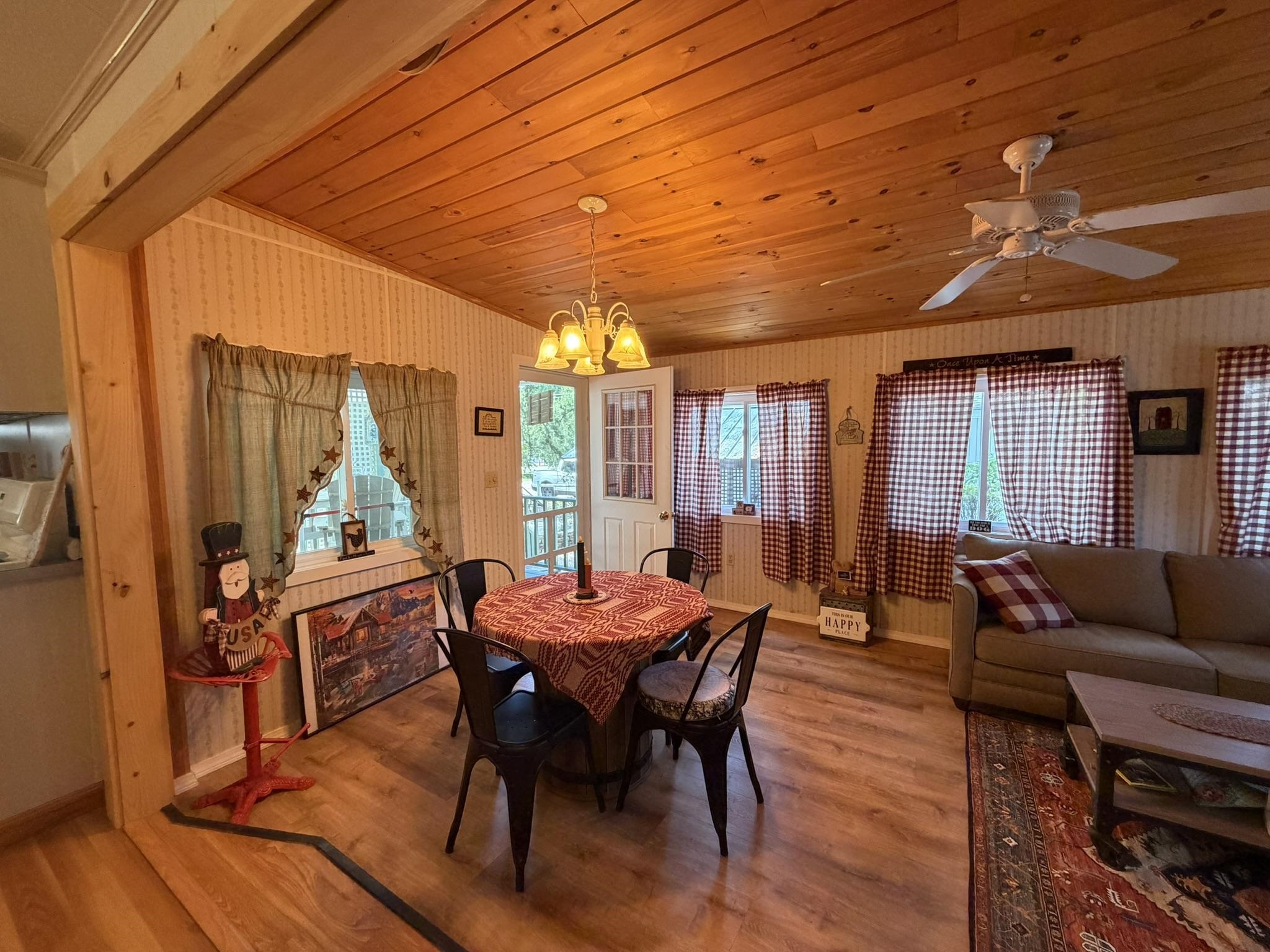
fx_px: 514
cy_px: 476
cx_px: 635
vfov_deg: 85.7
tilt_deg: -3.1
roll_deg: +1.3
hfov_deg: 102.1
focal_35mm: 14
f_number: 2.2
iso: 400
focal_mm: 2.22
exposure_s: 1/60
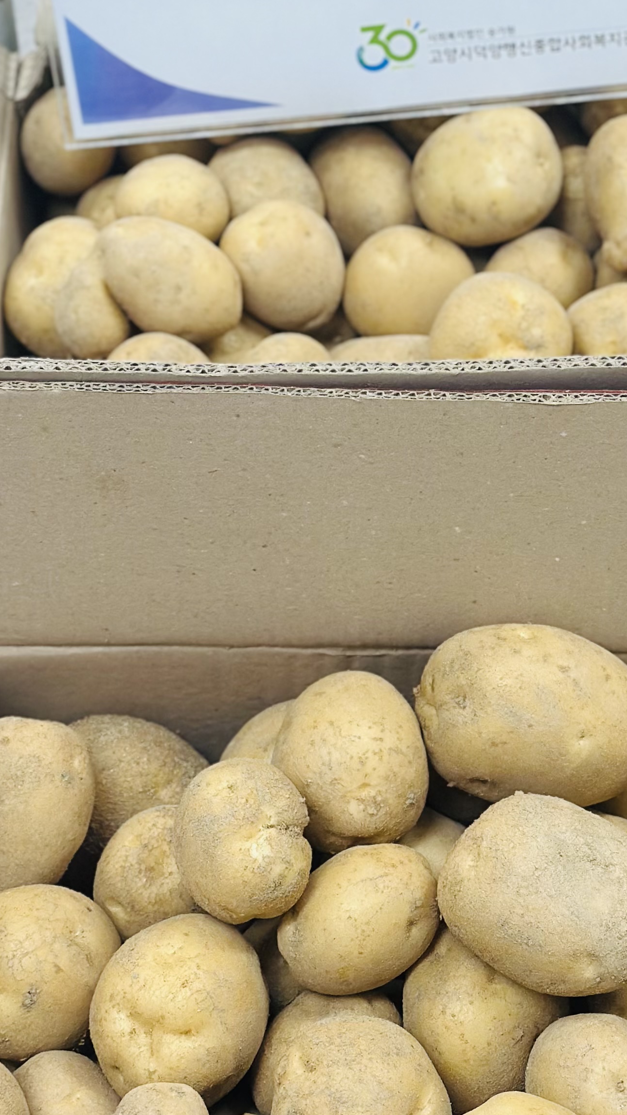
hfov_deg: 13.1
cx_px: 447
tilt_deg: -52.1
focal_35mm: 92
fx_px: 2720
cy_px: 383
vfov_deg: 23.1
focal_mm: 6.86
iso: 125
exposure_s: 1/120
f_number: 1.78
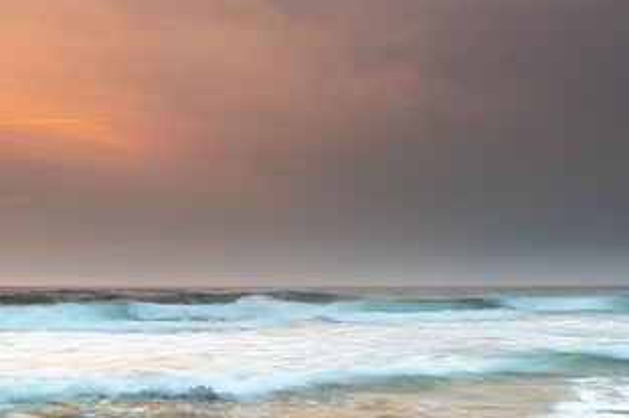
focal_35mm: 55
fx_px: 960
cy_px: 308
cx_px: 326
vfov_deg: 24.4
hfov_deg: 36.3
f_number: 8
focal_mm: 28
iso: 100
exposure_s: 1
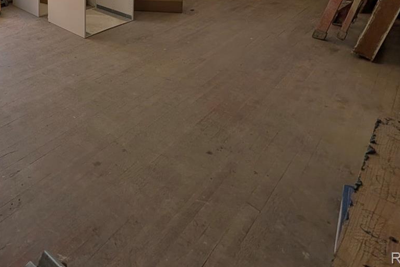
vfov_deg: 38.4
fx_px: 289
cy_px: -44
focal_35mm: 26
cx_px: 60
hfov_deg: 61.3
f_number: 1.7
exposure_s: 1/643
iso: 64
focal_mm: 2.02
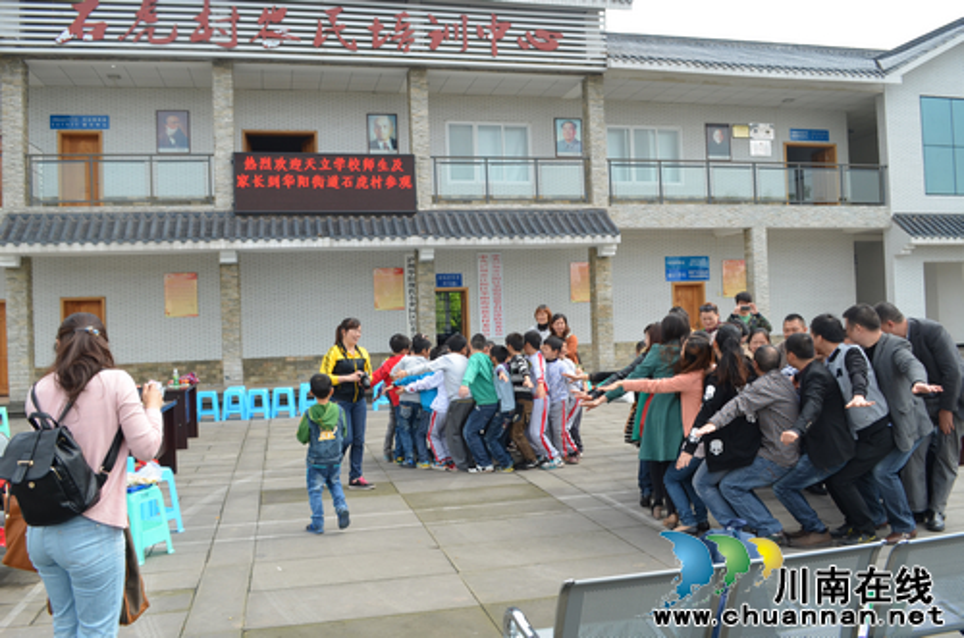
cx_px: 482
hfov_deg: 62.0
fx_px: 802
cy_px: 319
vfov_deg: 43.4
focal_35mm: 30
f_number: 8
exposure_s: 1/250
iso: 200
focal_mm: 20
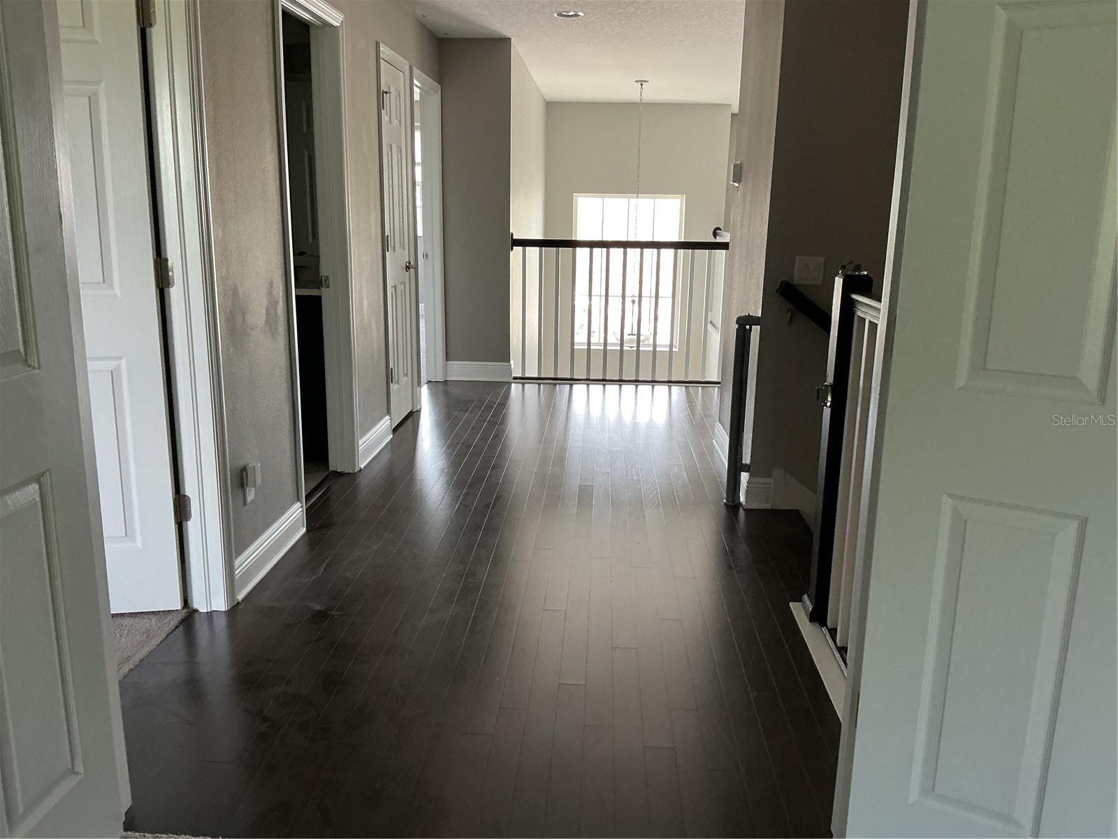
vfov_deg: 48.2
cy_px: 420
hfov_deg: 61.7
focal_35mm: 29
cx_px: 559
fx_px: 937
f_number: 1.8
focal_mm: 3
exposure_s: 1/60
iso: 125
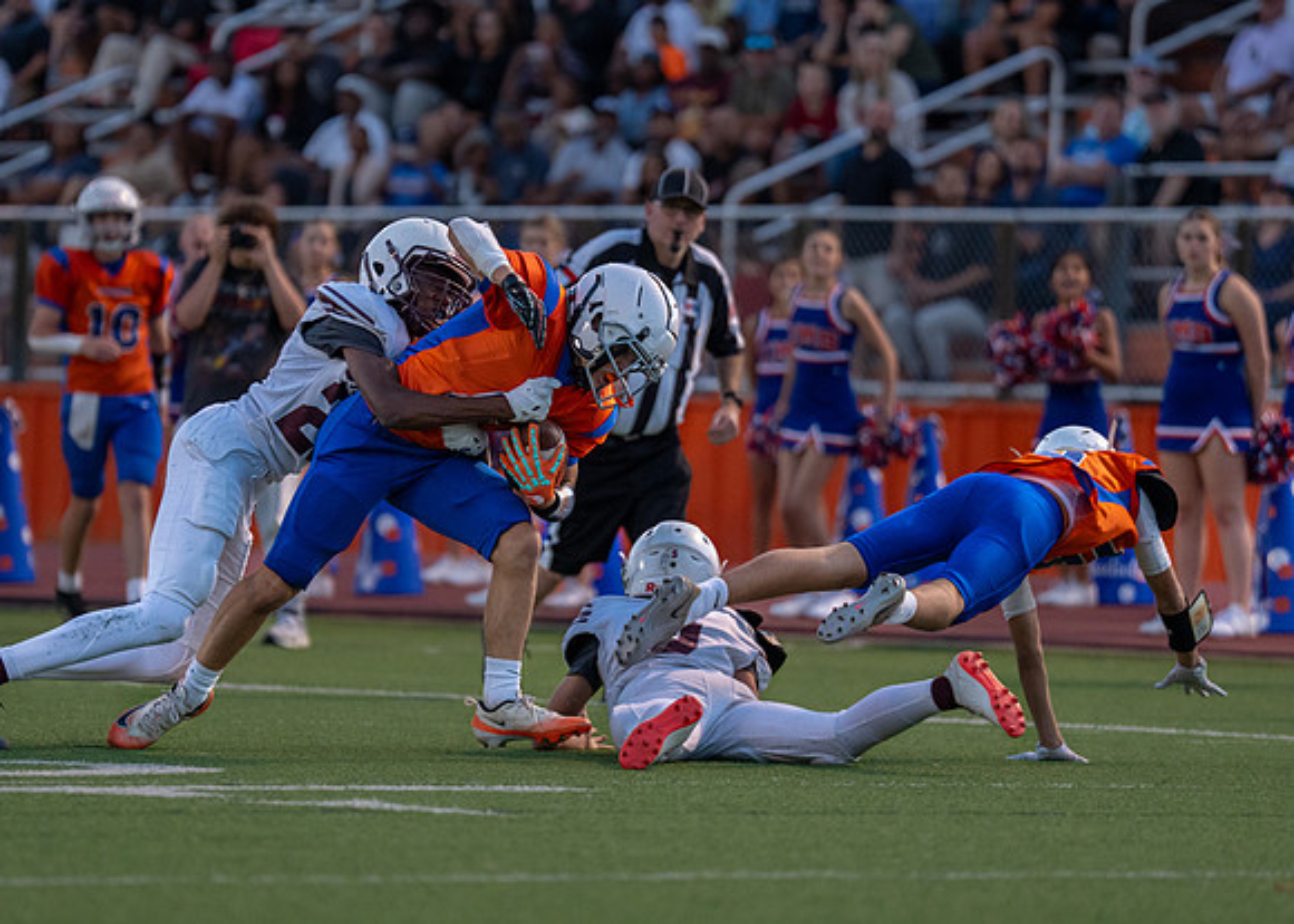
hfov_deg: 6.4
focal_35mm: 315
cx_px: 555
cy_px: 431
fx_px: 11590
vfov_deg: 4.6
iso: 1600
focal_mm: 200
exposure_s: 1/1000
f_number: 2.8
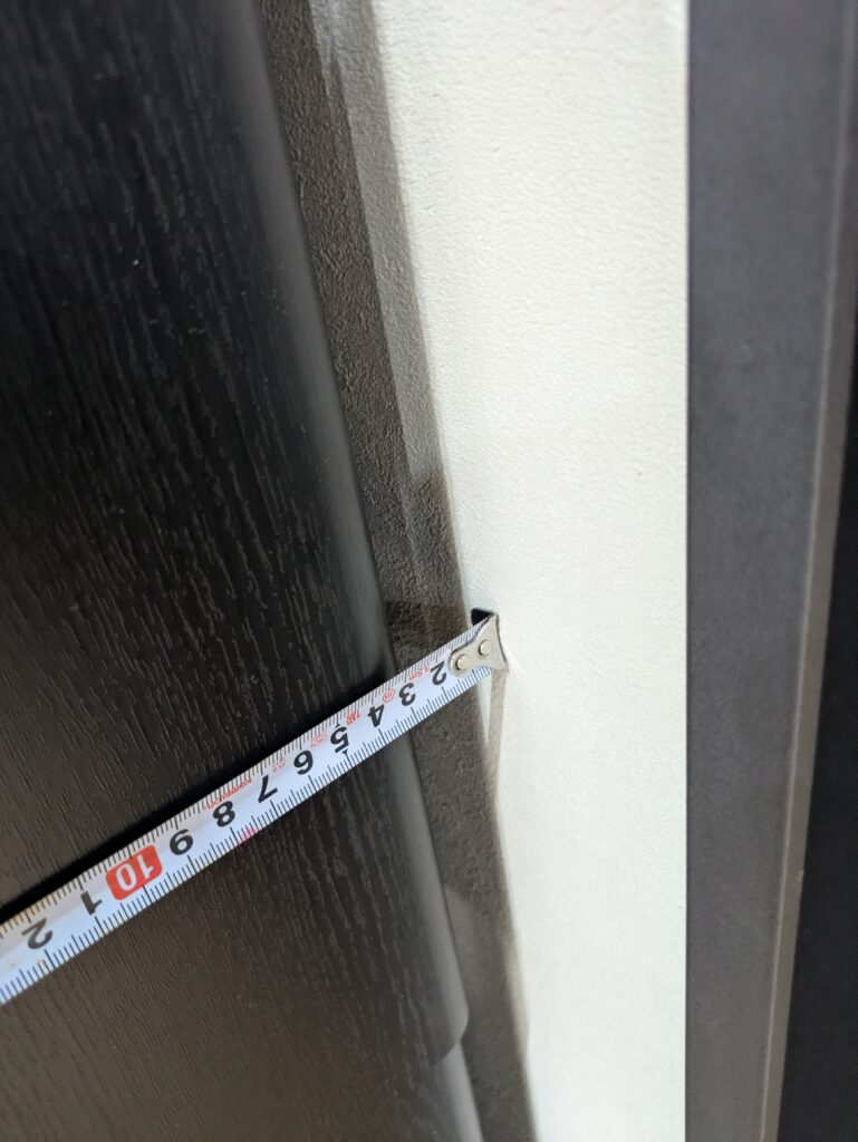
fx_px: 826
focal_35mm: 25
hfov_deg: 54.9
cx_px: 429
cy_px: 571
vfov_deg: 69.4
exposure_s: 1/25
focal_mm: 5.43
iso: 877
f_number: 1.89
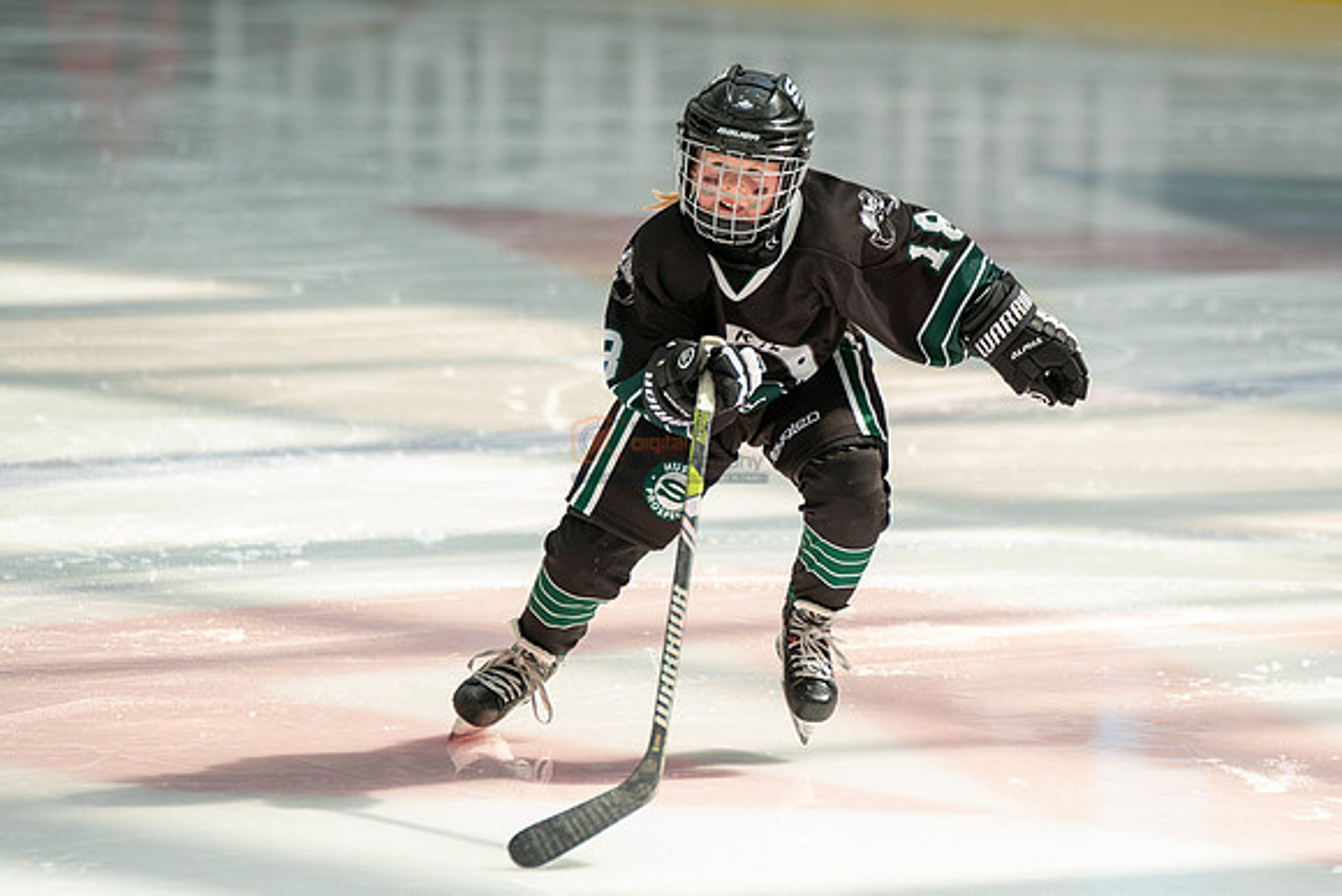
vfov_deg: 4.2
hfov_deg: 6.2
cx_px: 898
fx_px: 12320
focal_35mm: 330
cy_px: 448
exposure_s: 1/2500
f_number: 3.5
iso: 1600
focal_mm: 247
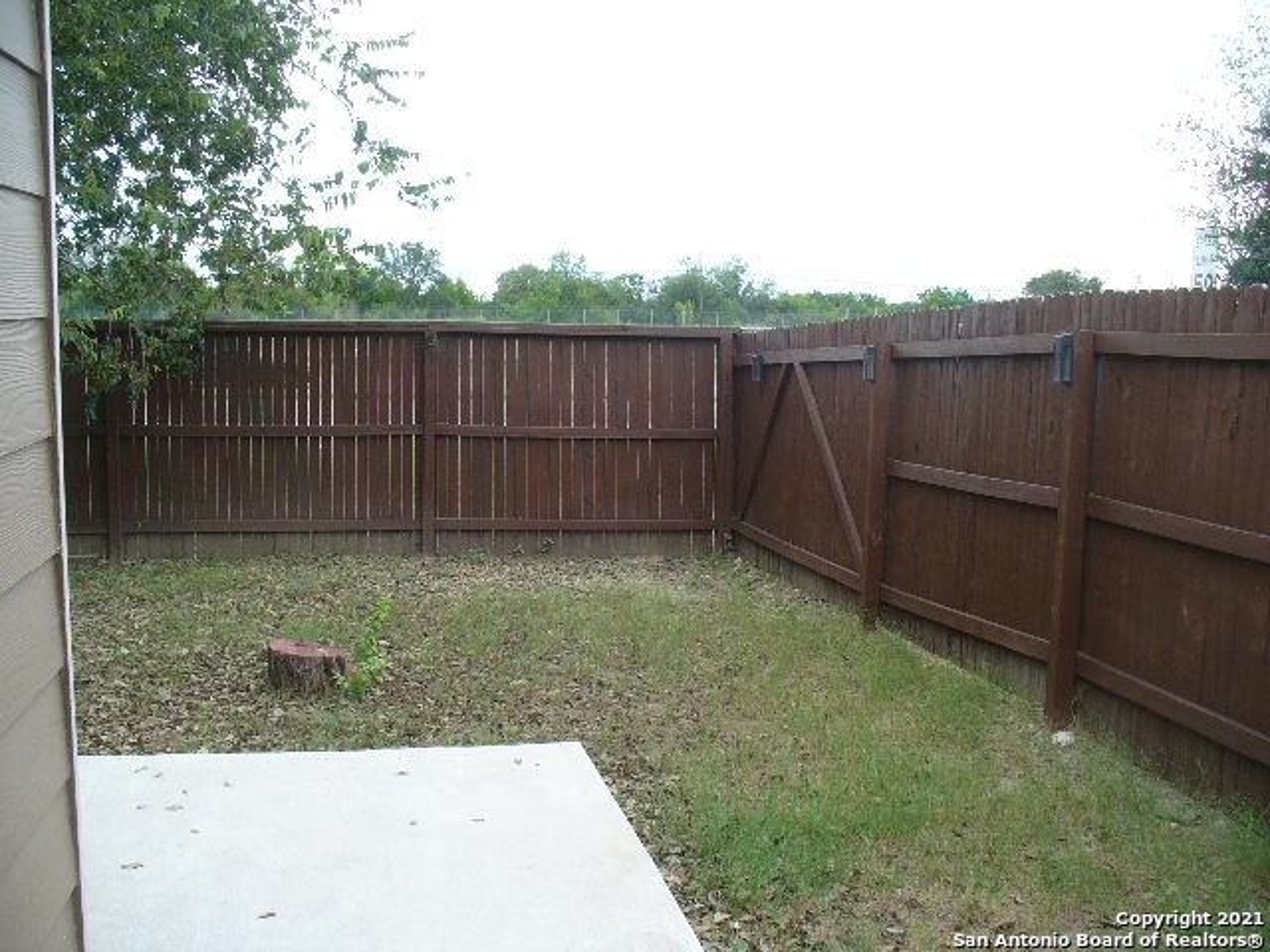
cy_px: 476
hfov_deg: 50.1
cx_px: 635
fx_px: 1357
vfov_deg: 38.7
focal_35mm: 37
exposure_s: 1/125
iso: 80
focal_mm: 6.1
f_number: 2.8
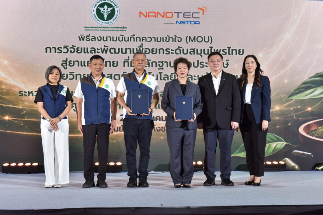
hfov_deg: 38.2
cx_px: 162
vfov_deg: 26.0
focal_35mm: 52
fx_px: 467
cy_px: 108
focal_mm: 52
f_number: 9
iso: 4000
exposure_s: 1/160
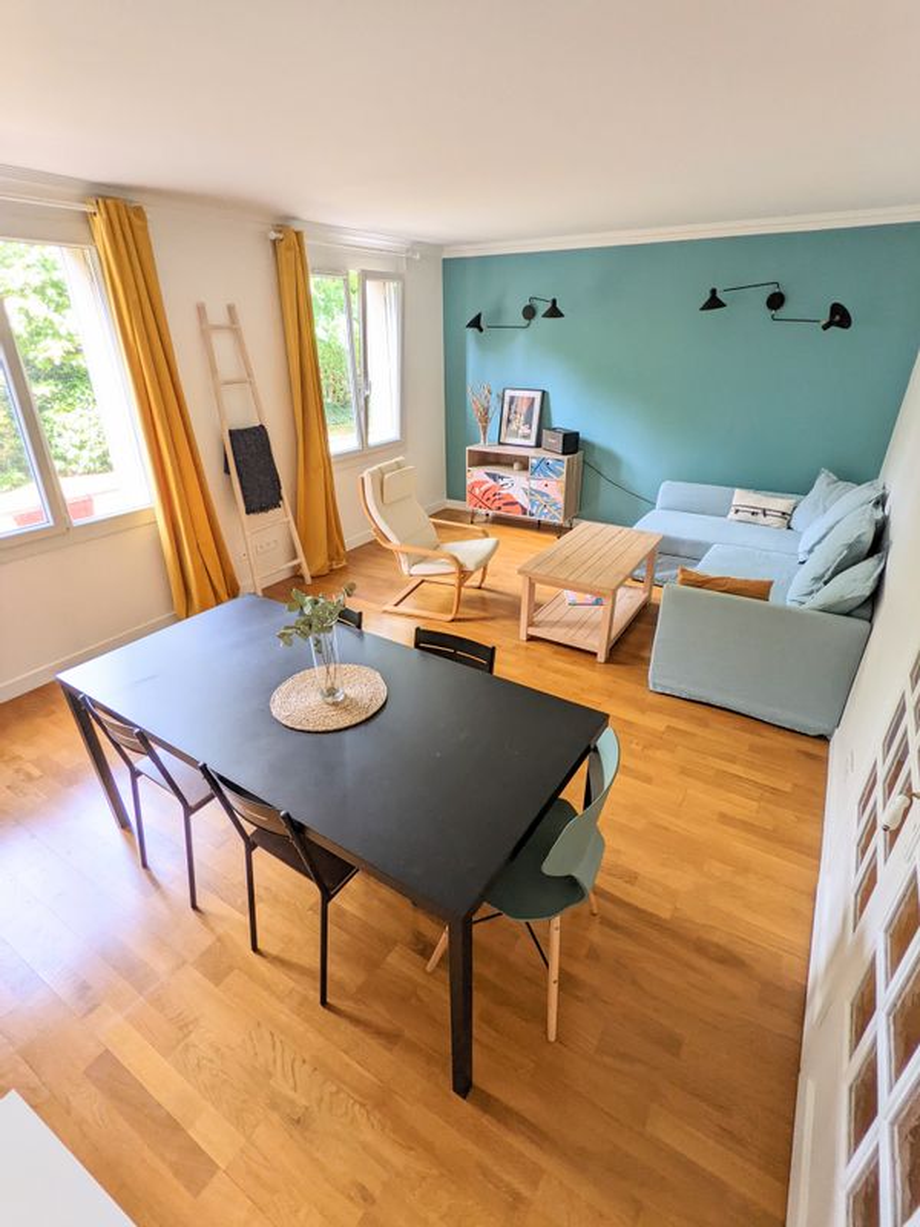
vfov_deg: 94.5
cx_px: 460
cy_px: 614
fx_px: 567
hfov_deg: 78.1
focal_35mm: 16
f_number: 2.2
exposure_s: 1/90.1
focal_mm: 2.22
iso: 188
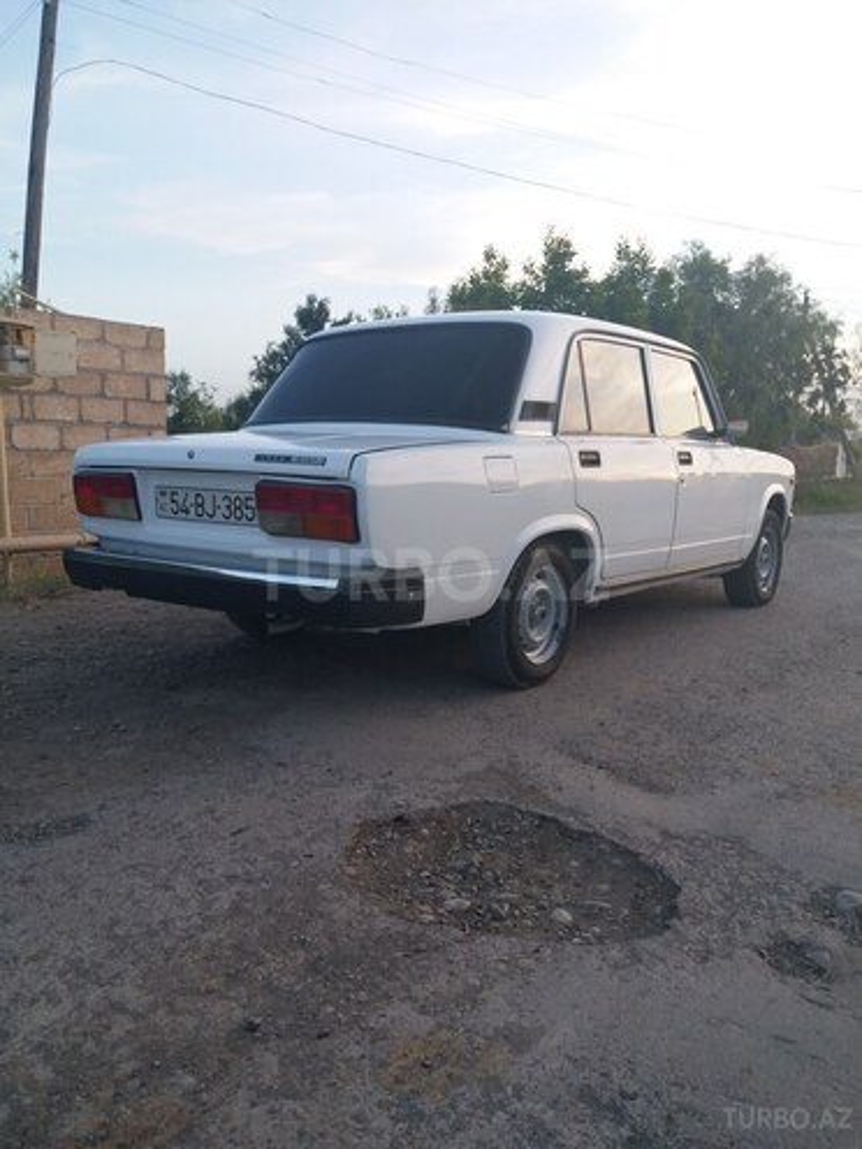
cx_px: 431
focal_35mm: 27
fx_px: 896
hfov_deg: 51.4
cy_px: 574
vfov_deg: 65.3
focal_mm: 3.7
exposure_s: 1/114
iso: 40
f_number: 1.9
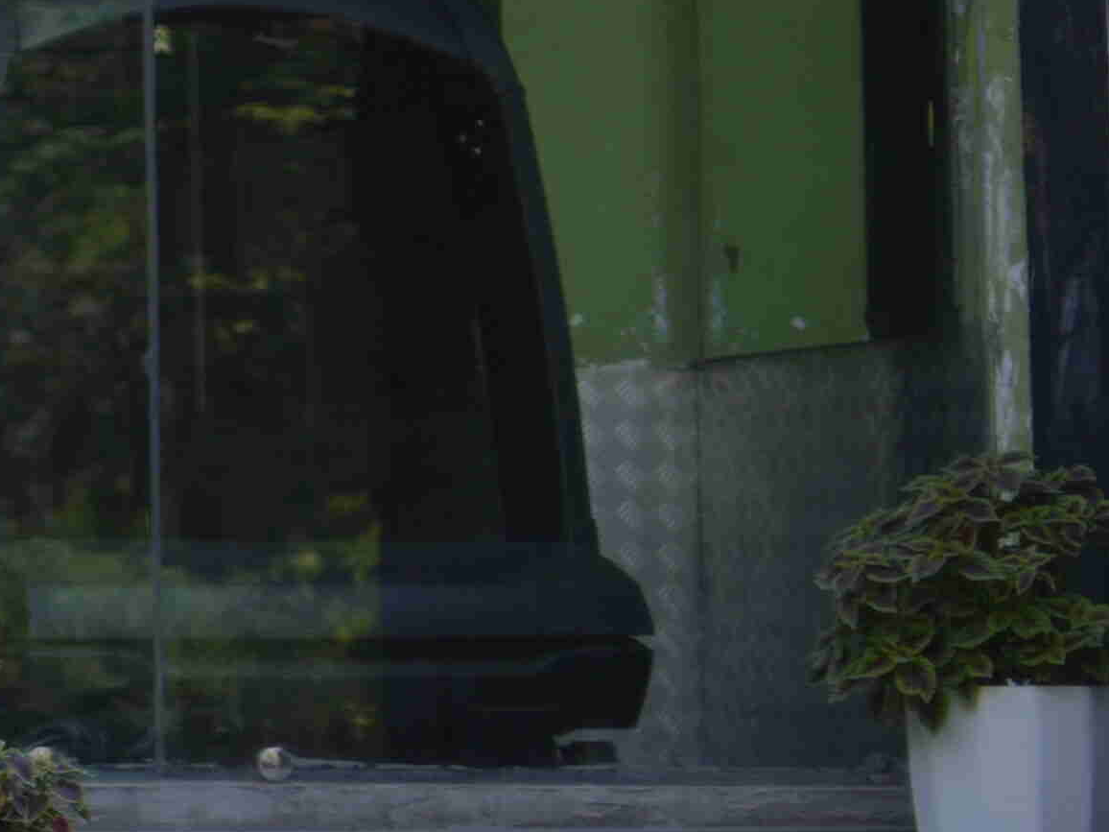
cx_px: -2250
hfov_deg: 8.2
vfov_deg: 7.3
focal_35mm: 204
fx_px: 6536
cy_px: -18
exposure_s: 1/500
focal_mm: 35
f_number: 1.8
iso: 50
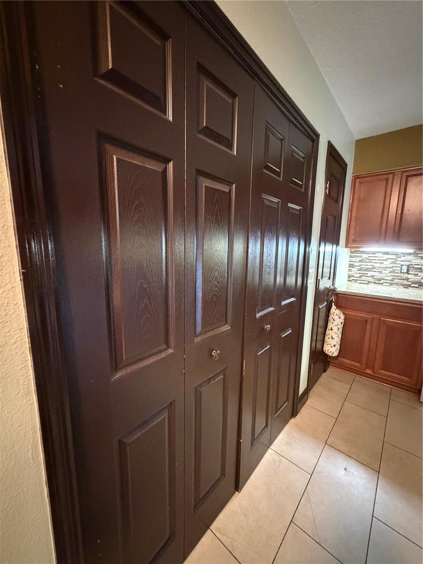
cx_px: 212
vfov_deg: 102.1
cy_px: 282
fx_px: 228
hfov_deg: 85.7
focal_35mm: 14
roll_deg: -1.3
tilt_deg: -9.3
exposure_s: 1/30
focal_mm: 2.22
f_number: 2.2
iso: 1250
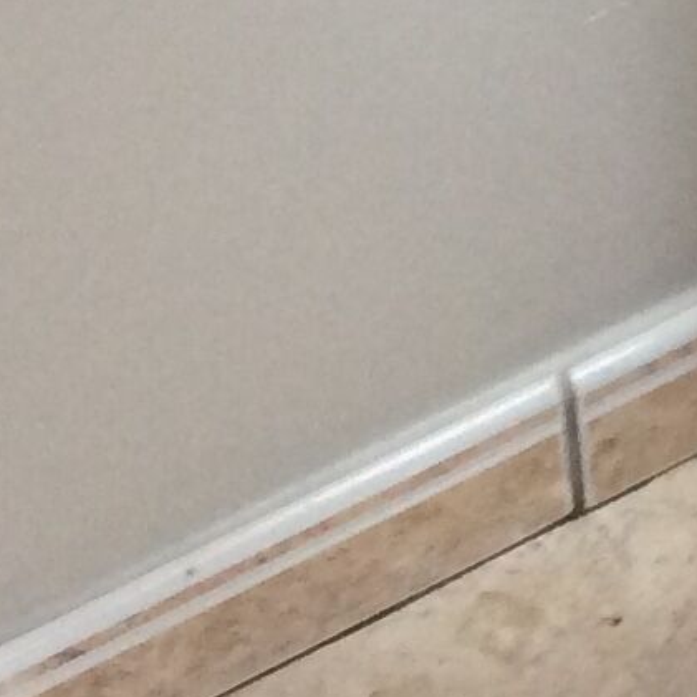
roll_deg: +0.7
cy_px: -445
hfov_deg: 9.9
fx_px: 3964
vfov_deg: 9.7
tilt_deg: -40.8
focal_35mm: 174
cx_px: 916
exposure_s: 1/25
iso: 100
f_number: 2.4
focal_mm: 3.3
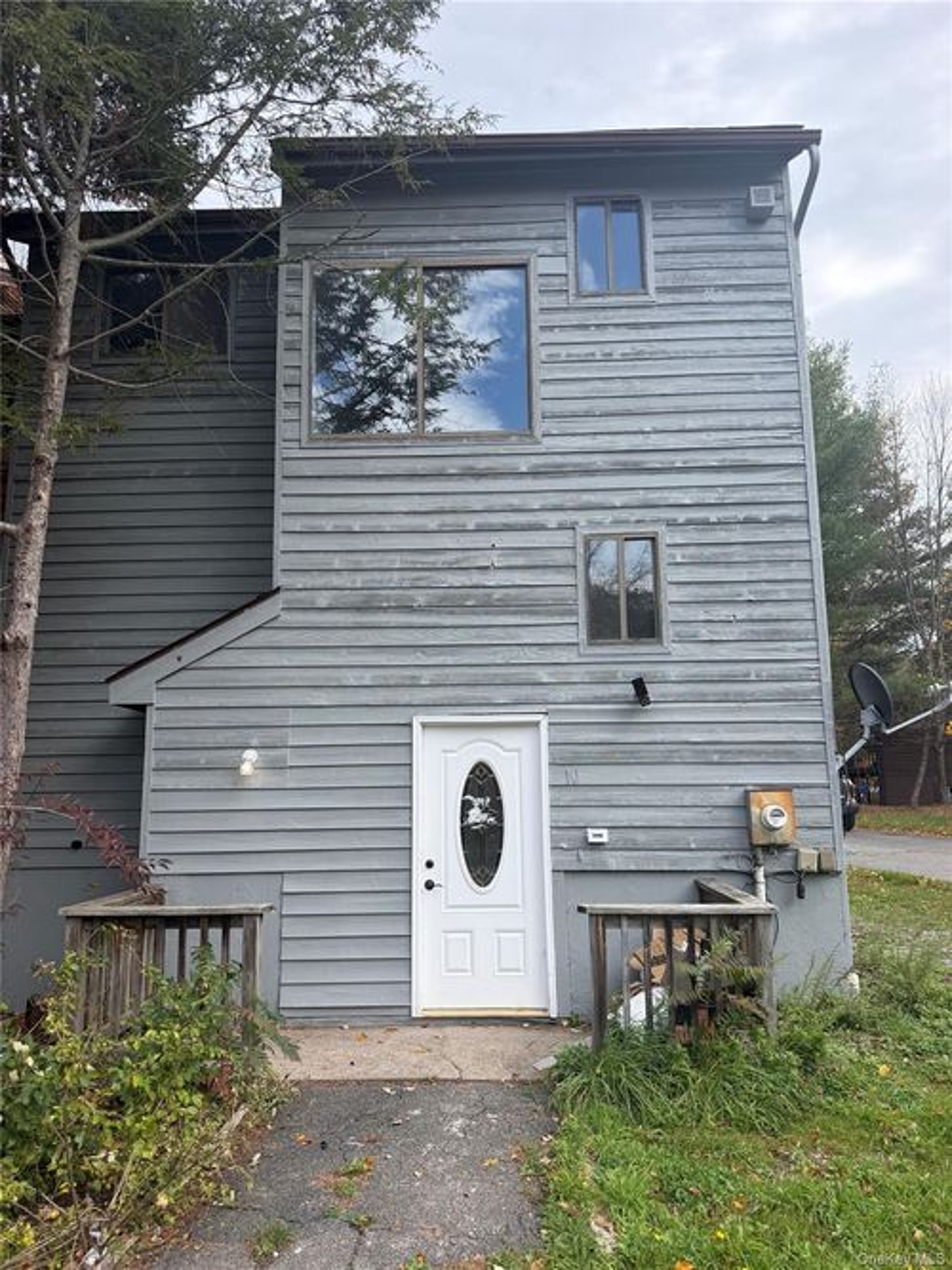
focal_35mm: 24
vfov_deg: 71.6
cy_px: 635
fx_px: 880
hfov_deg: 56.8
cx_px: 476
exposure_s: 1/2299
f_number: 1.78
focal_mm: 6.76
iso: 100
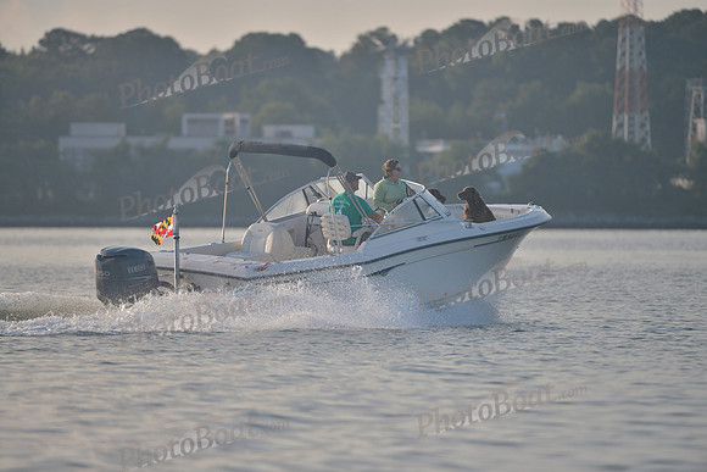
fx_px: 7857
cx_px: 354
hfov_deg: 5.2
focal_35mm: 400
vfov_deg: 3.4
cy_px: 236
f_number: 4
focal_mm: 400
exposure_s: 1/2000
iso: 280
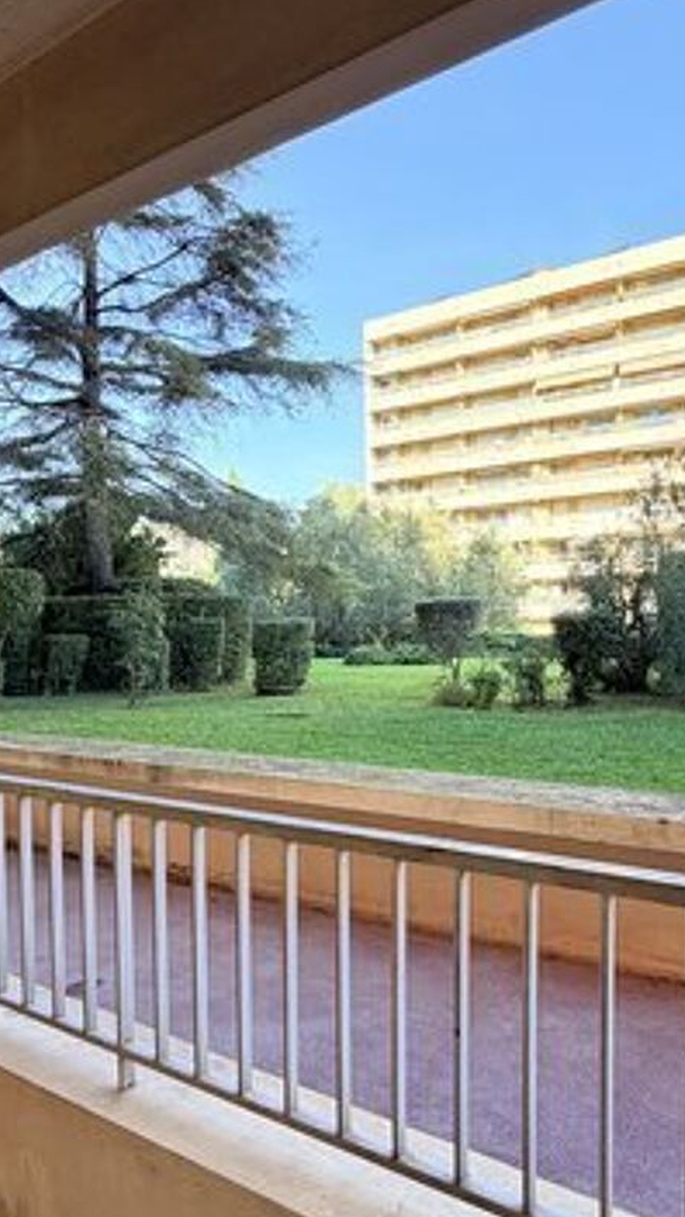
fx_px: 839
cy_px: 682
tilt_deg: -1.8
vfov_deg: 71.6
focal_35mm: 26
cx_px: 297
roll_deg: +1.2
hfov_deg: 44.3
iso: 50
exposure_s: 1/390
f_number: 2.2
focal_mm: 2.22
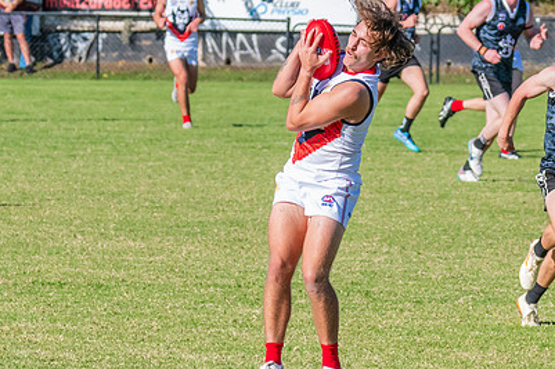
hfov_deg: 3.5
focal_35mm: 594
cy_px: 67
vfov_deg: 2.3
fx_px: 9153
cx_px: 323
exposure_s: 1/1600
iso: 1600
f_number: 11
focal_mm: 260
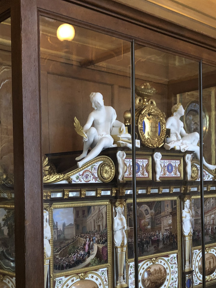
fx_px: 416
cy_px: 189
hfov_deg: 29.1
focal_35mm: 50
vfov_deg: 37.8
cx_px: 95
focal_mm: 4
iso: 125
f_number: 1.8
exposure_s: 1/4
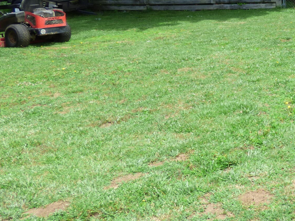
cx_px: 346
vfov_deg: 22.1
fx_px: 562
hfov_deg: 26.4
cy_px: 58
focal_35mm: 66
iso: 100
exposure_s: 1/500
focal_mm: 4.42
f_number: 3
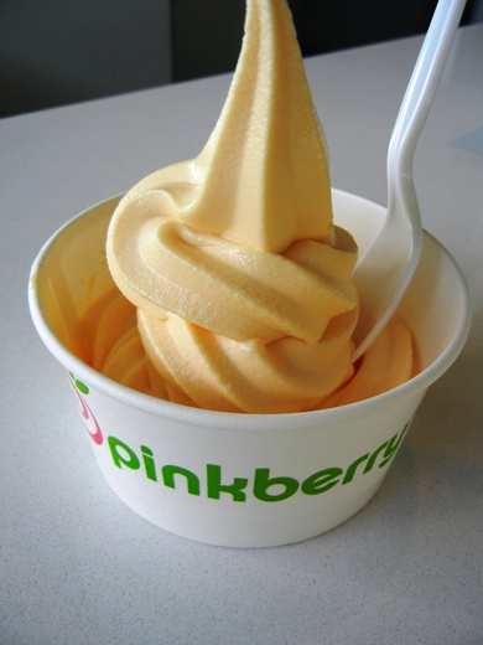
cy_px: 322
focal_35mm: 34
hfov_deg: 41.8
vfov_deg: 54.0
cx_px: 242
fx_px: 633
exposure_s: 1/210
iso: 160
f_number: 3.6
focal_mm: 6.2
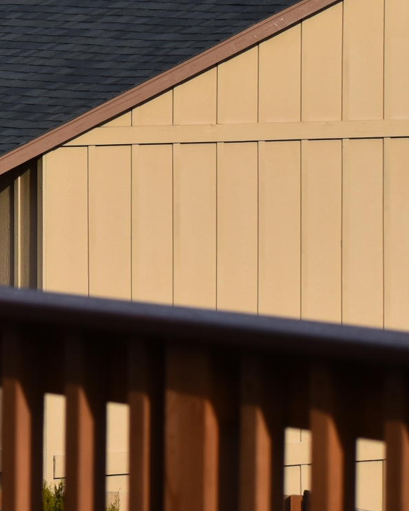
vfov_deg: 4.9
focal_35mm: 395
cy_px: -103
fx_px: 5973
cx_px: -547
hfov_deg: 3.9
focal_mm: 70
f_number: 8
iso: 160
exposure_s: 1/500
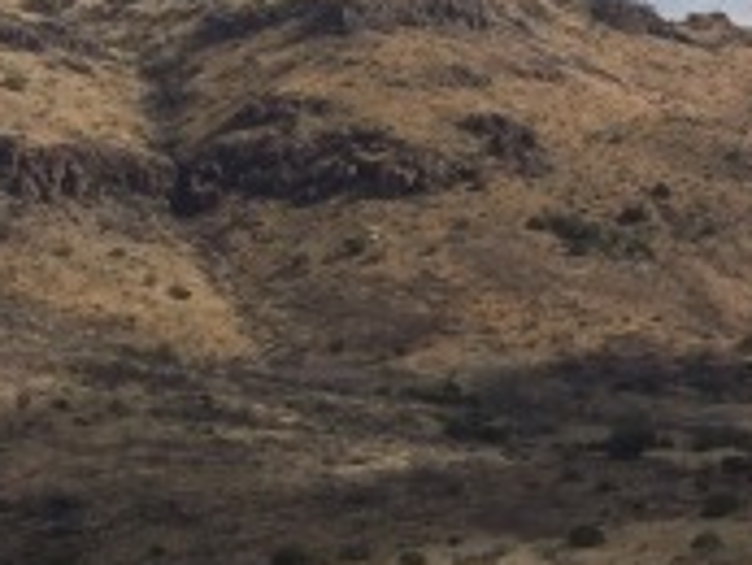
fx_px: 2326
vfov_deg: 13.8
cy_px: 335
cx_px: 1300
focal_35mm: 107
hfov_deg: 15.9
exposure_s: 1/4115
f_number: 2.2
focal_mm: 4.15
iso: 32
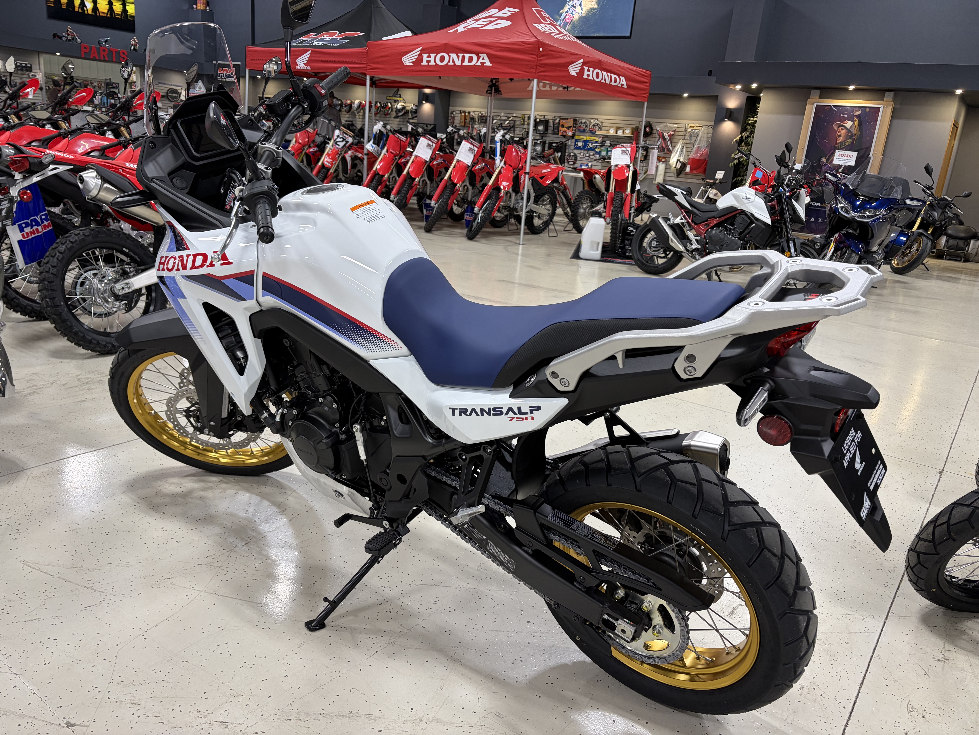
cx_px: 490
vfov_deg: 53.1
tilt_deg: -14.9
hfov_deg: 67.3
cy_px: 368
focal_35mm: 26
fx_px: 735
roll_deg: -3.1
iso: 100
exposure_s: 1/60
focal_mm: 5.96
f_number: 1.6
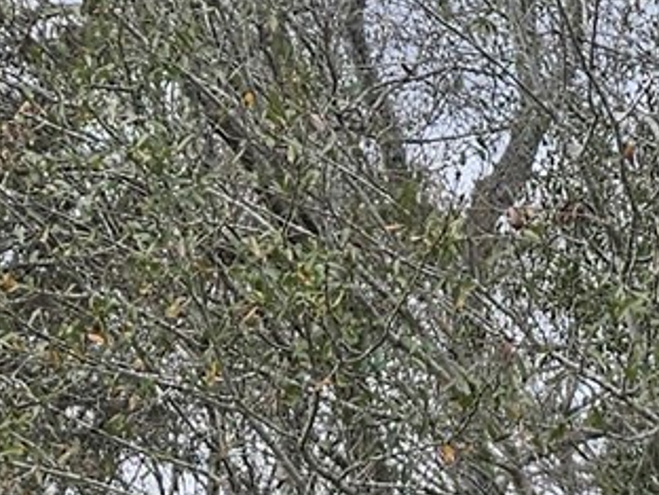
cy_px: 1096
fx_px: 2875
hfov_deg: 11.5
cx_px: 1411
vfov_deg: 9.1
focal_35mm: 151
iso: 40
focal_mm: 5.4
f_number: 1.8
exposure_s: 1/1328
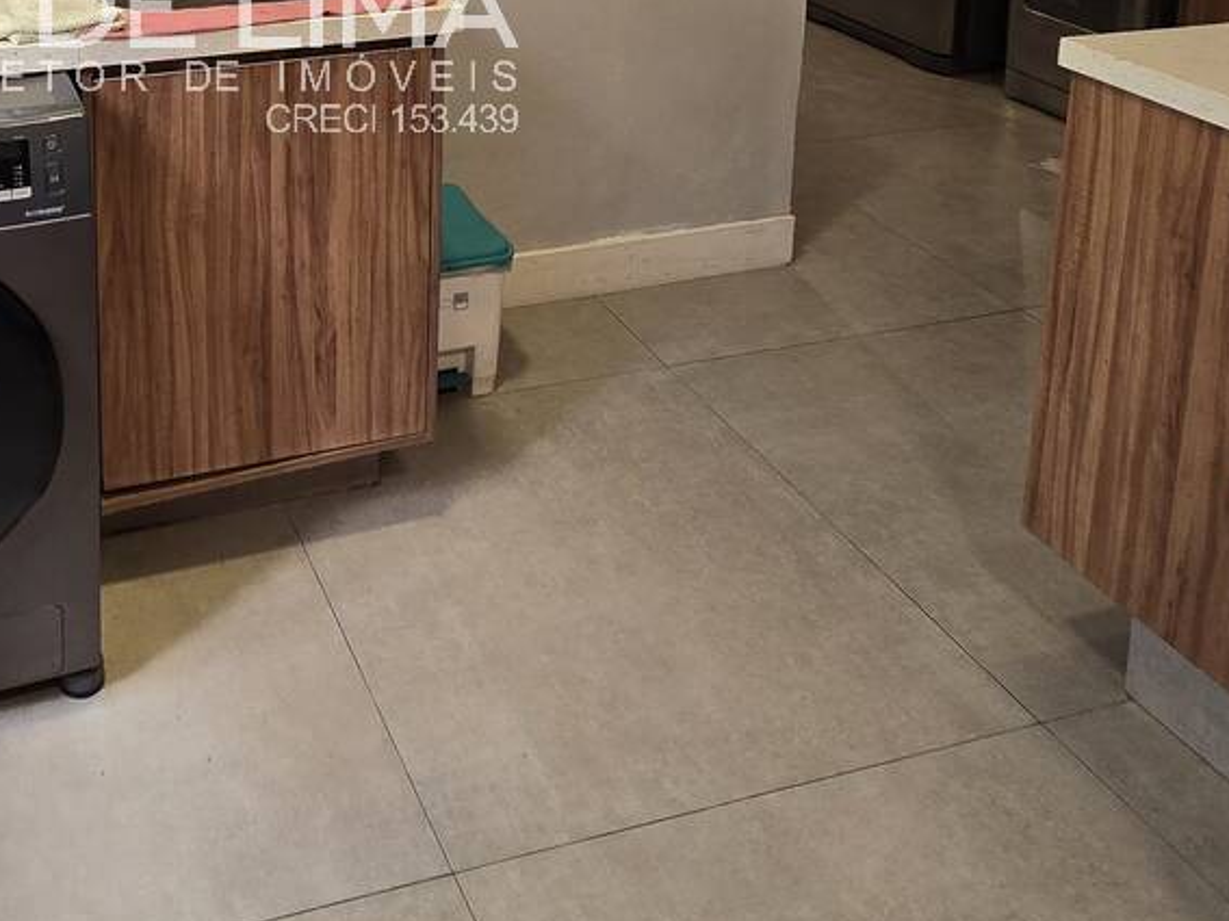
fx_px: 1171
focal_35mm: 33
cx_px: 208
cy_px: -169
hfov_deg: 51.1
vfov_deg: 34.7
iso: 125
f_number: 2.2
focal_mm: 2.2
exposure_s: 1/60
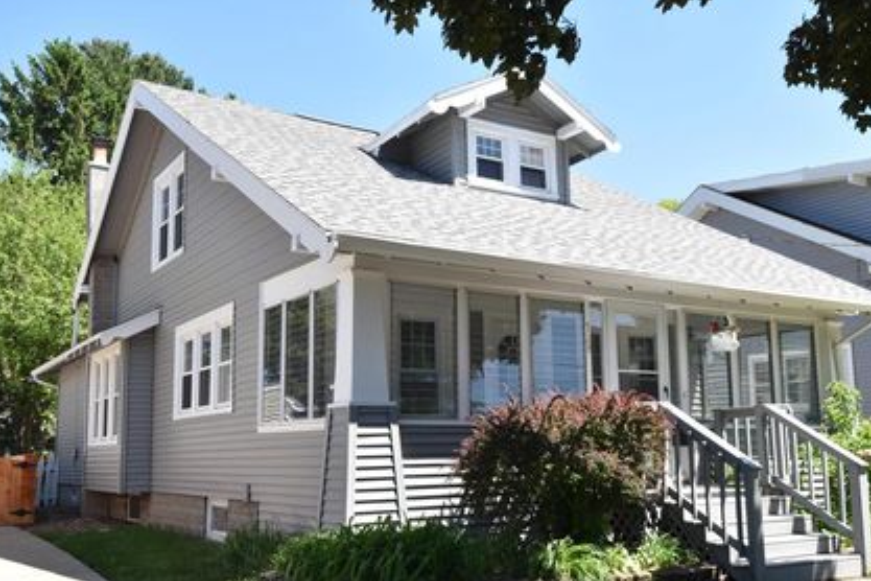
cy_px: 330
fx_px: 871
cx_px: 472
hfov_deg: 53.1
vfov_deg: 36.8
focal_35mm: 36
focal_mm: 20
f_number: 8
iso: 200
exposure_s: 1/250
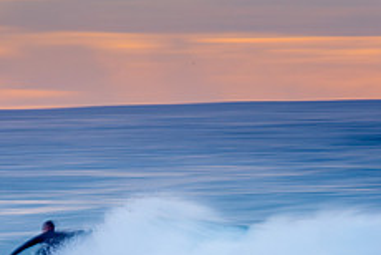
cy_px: 297
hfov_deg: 2.3
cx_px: 95
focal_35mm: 896
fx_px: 9495
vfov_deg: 1.5
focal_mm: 290
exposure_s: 1/8
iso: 64
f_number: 22
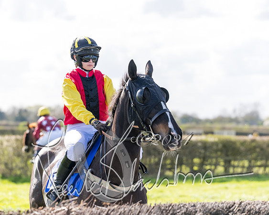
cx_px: 134
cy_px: 108
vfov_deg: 11.4
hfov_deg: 14.3
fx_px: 1076
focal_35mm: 135
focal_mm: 120
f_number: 4
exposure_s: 1/2000
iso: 400
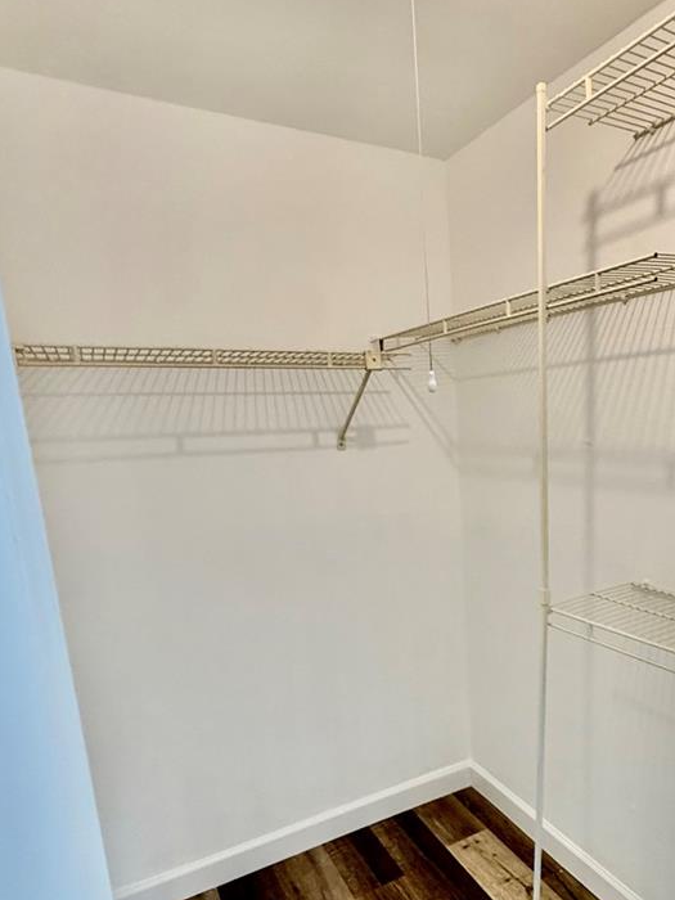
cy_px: 550
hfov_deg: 55.1
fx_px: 624
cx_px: 473
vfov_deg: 70.7
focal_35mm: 24
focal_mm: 2.22
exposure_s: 1/60
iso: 160
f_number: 2.2
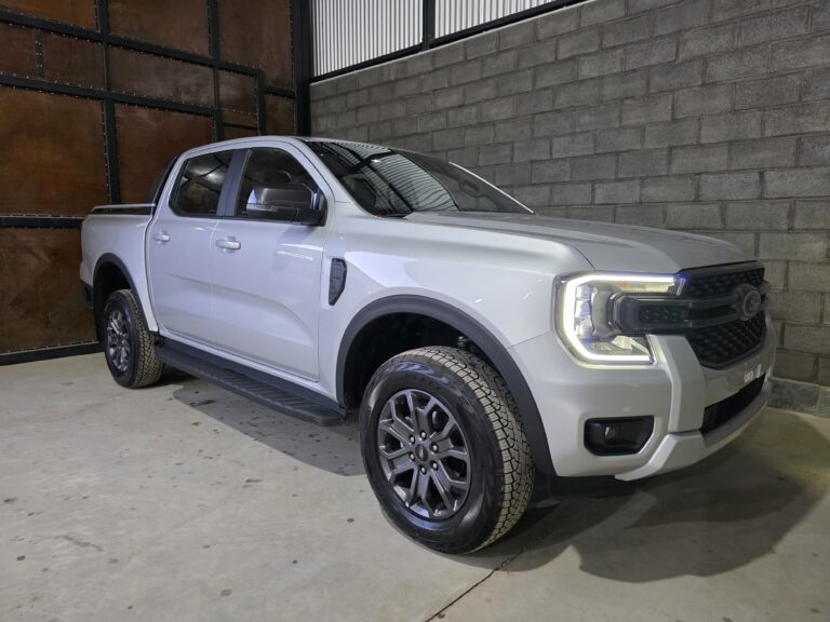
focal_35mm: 23
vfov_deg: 58.9
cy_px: 311
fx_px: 551
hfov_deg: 73.9
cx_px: 415
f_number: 1.7
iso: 800
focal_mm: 6.3
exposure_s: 1/100
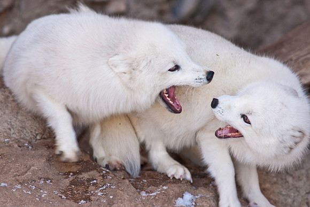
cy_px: 104
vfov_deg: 3.1
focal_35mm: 450
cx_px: 155
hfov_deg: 4.6
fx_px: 3876
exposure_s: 1/320
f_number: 3.5
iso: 160
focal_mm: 300
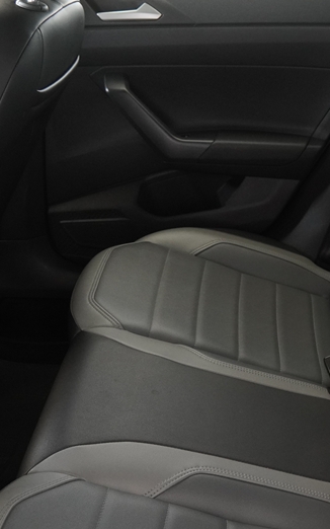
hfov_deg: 23.5
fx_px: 734
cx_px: 377
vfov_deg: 39.5
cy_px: 241
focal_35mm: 51
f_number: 4
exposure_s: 1/160
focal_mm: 17
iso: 1250
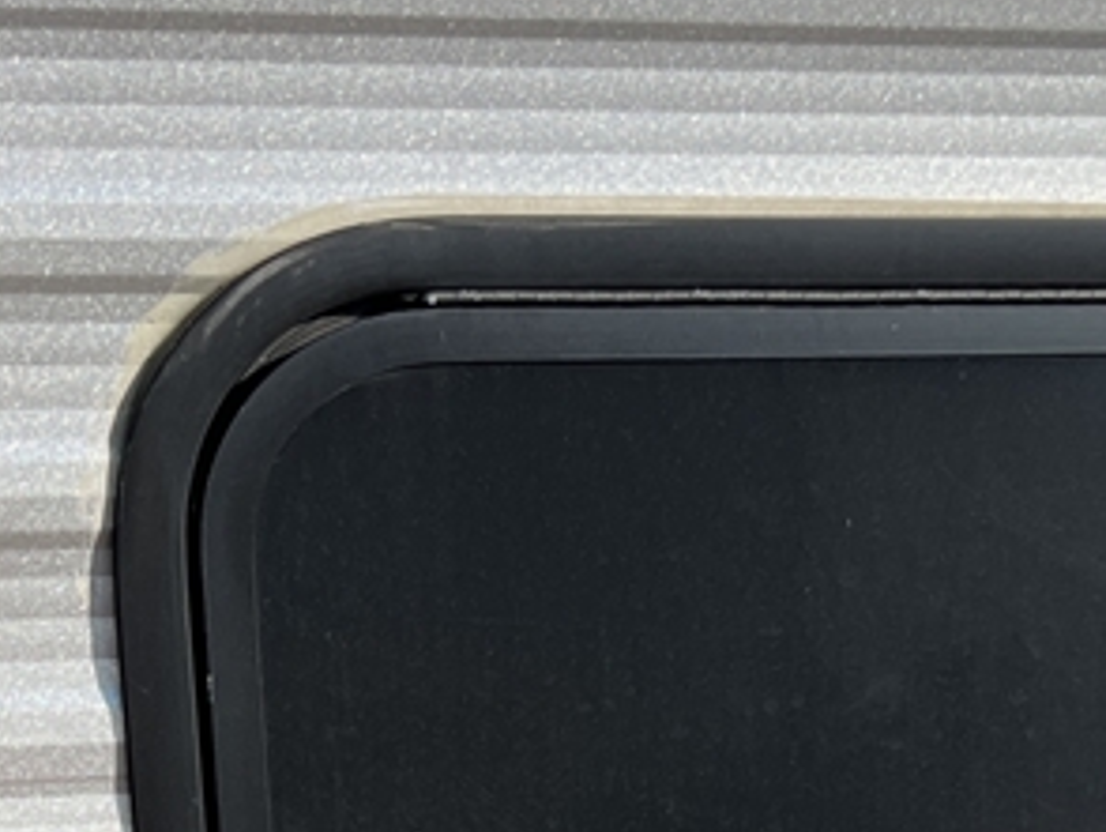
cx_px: 944
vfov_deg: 13.3
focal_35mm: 106
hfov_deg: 18.3
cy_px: 1197
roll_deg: -4.4
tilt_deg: -15.7
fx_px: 3390
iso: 50
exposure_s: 1/2404
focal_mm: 5.7
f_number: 1.5
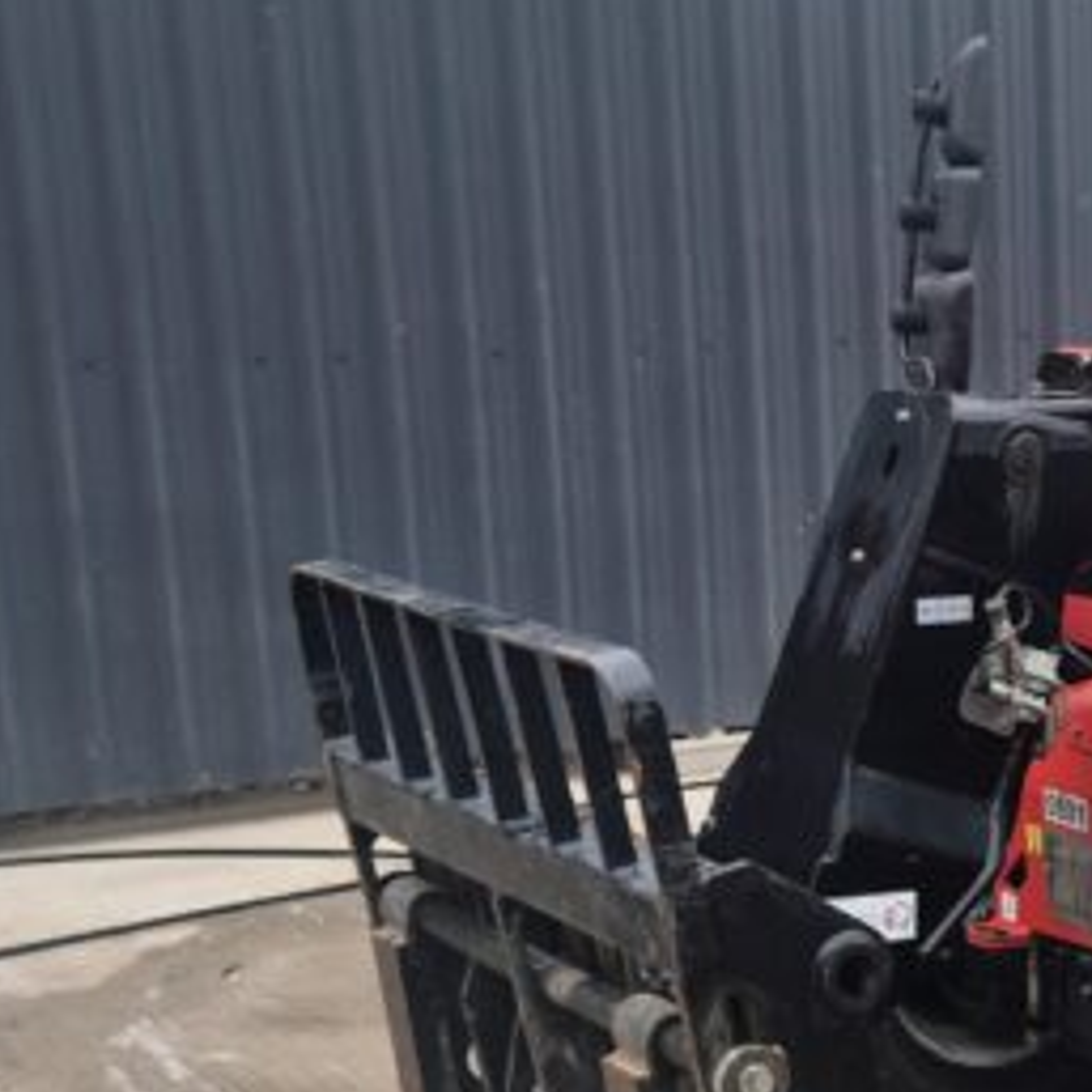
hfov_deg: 20.1
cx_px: 1309
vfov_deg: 21.0
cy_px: 969
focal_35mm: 81
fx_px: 2891
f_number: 1.8
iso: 25
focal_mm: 5.4
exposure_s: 1/476
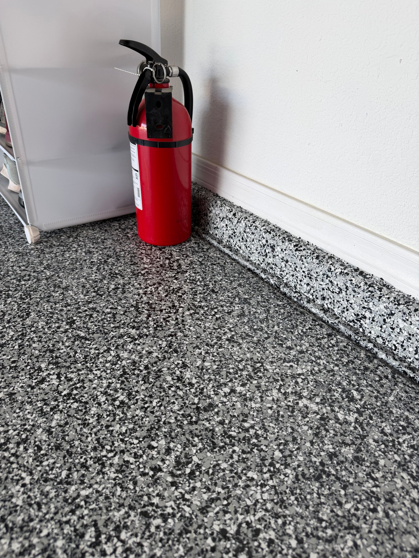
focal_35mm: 24
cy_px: 279
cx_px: 210
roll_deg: -1.8
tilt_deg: -32.7
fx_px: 387
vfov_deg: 71.6
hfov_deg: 56.8
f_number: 1.78
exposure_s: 1/204
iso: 64
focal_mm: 6.76
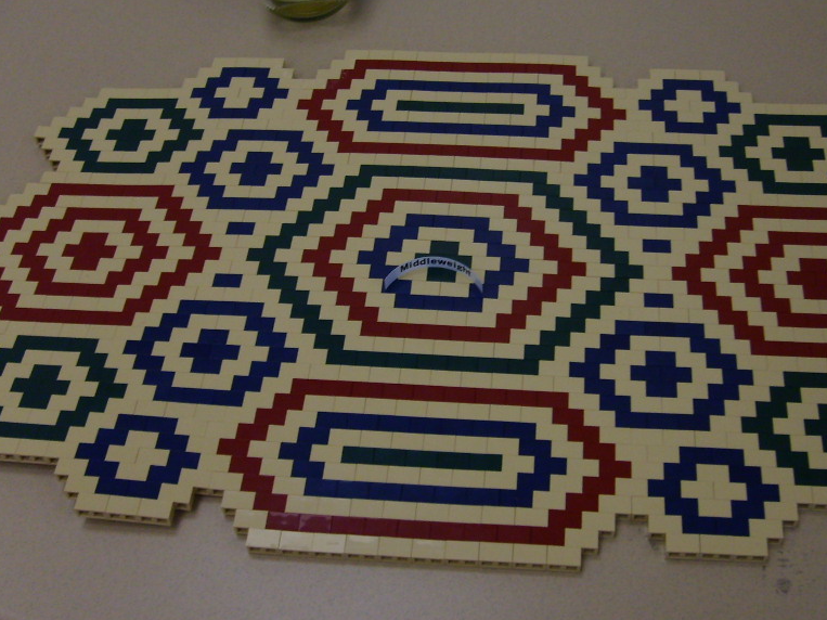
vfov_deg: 30.9
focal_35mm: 47
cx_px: 439
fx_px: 1123
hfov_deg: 40.4
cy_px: 292
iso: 100
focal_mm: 5.8
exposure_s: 1/30
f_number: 2.8
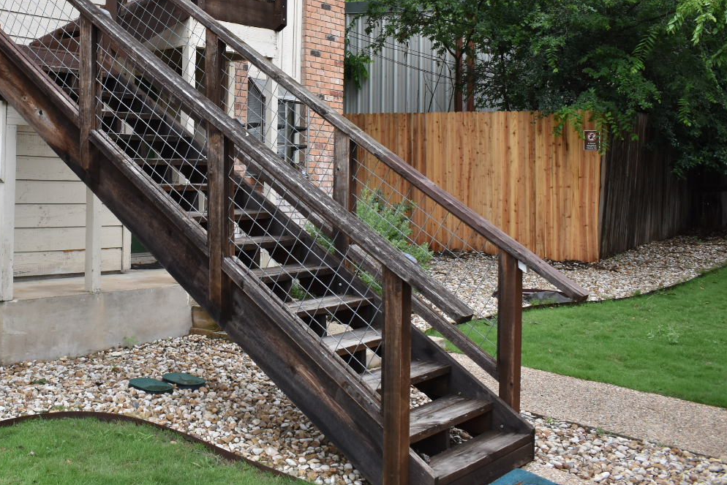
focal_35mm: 44
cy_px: 128
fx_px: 889
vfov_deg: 30.1
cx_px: 233
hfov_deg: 43.8
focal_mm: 18
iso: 400
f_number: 4.5
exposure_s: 1/1600
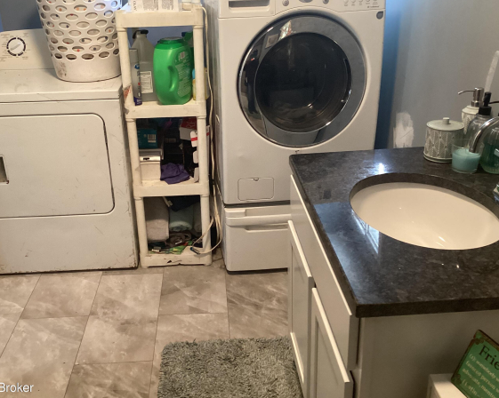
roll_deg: +0.8
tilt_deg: -24.1
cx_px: 213
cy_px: 186
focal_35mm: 36
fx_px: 531
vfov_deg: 41.1
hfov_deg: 50.1
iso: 250
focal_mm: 3.3
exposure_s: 1/33
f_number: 2.4
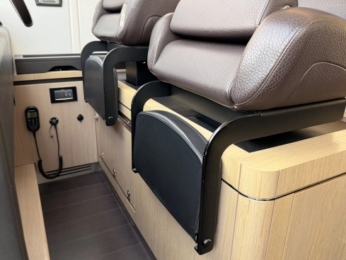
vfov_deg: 51.3
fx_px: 270
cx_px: 166
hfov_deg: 65.3
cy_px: 116
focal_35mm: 27
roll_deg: -0.6
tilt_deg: -17.8
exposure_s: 1/133
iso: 160
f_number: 1.78
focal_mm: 6.76
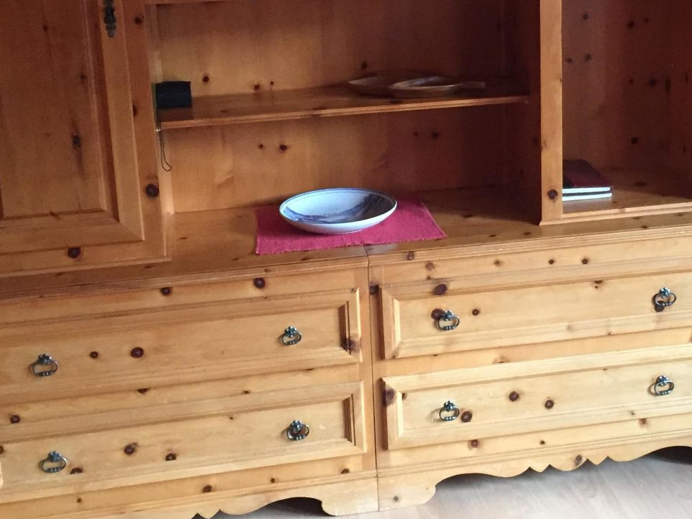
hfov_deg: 31.0
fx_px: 1239
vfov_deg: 23.4
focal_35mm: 62
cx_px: 449
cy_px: 126
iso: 250
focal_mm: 4.15
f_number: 2.2
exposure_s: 1/25
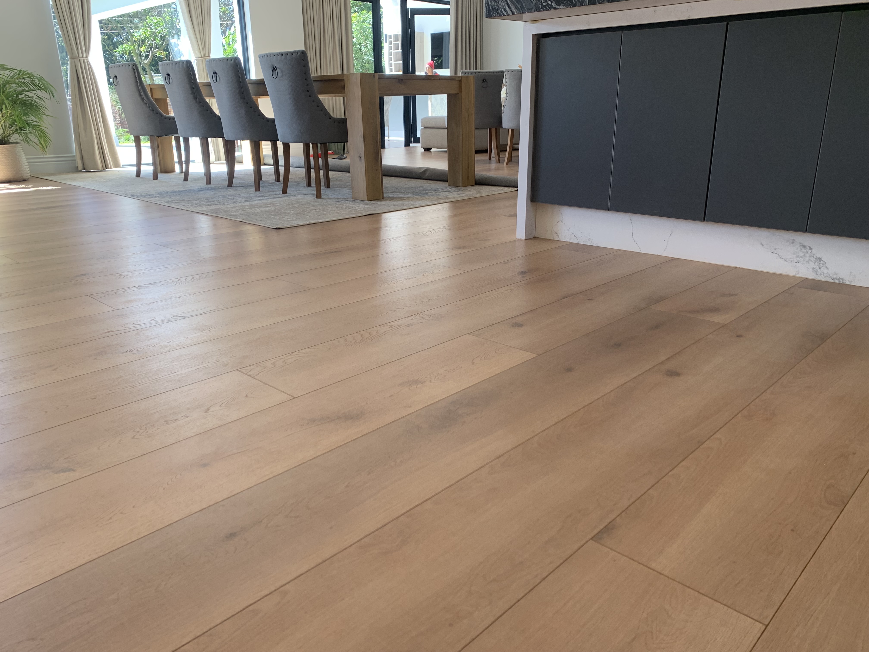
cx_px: 434
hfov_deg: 67.3
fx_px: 653
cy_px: 326
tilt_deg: -17.1
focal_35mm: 26
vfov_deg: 53.1
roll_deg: +1.1
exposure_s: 1/121
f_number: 1.8
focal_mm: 4.25
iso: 50
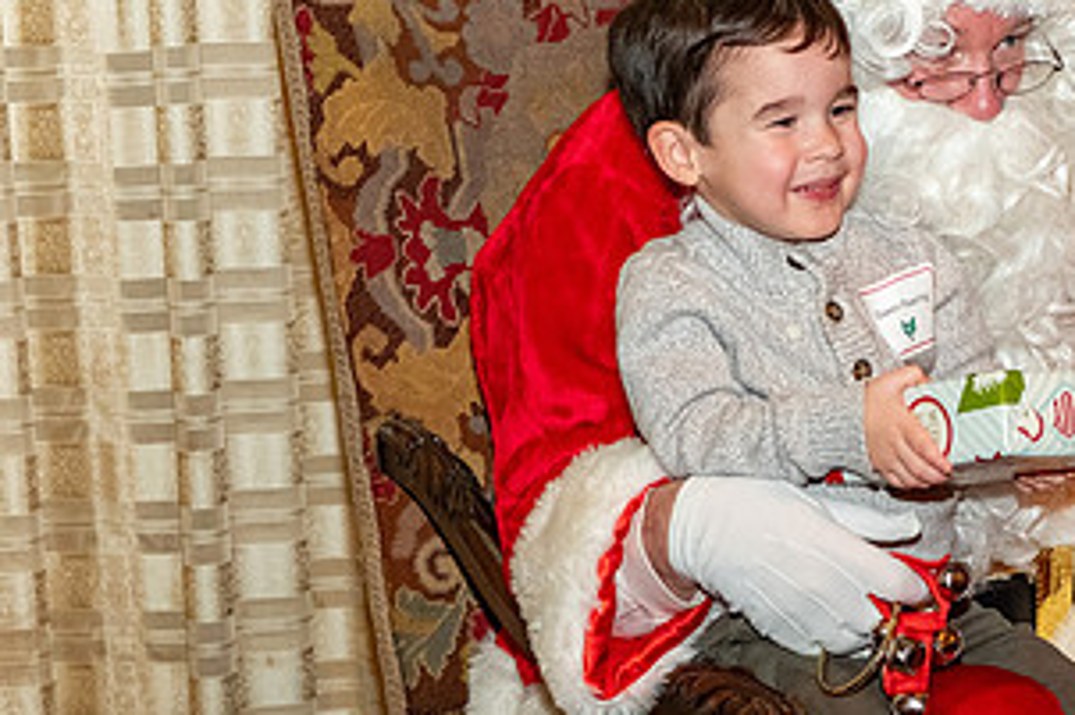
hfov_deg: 20.3
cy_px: 454
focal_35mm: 98
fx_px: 2925
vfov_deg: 13.9
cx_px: 1004
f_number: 3.6
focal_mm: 34.3
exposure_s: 1/125
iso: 2500
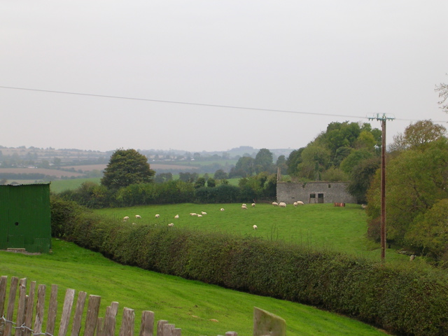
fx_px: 1488
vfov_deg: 12.9
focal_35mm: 115
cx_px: 224
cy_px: 168
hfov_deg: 17.1
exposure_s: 1/106
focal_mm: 17.4
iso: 50
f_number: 4.9
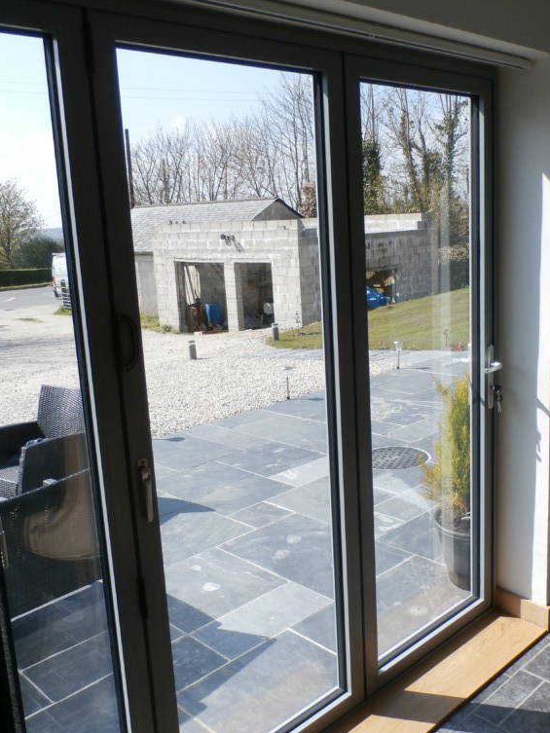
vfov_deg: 53.9
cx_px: 333
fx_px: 720
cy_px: 372
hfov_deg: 41.6
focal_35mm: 34
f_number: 3
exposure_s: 1/640
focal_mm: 4.5
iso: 100
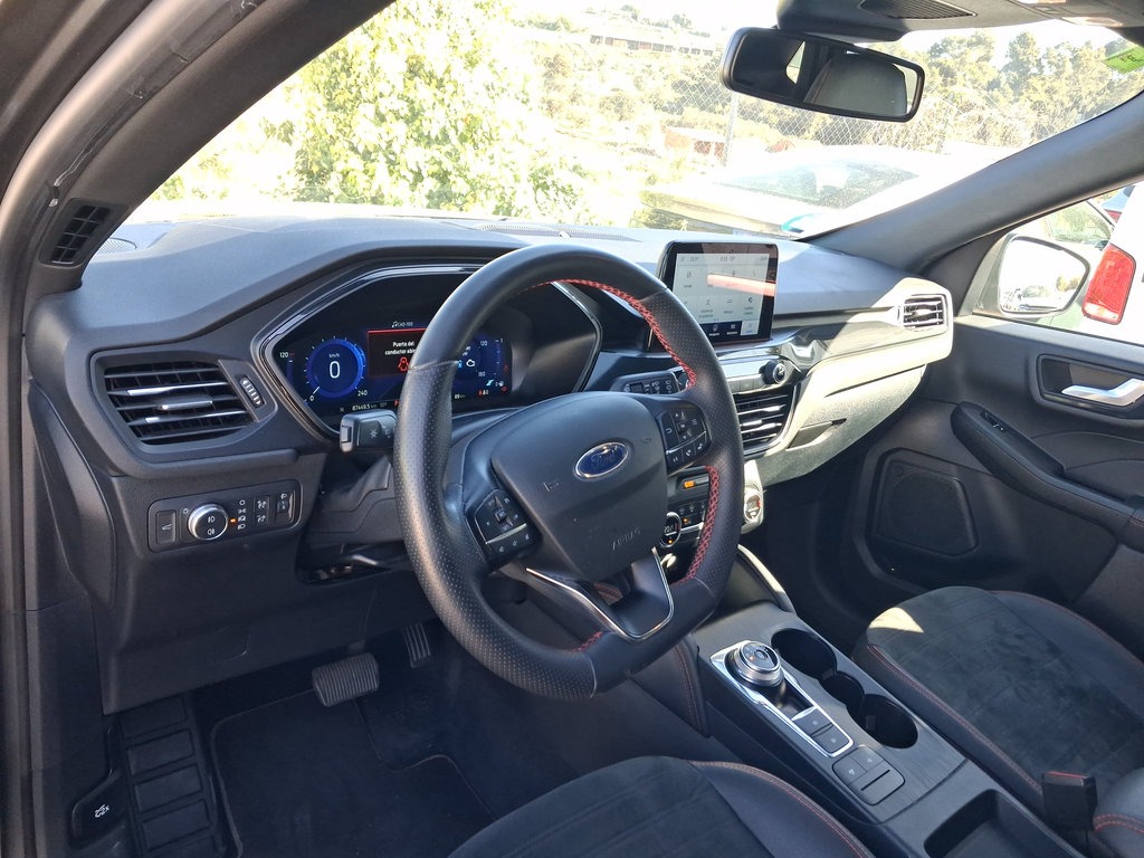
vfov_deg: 51.4
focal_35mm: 27
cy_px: 429
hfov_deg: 65.3
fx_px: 892
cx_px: 572
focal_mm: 4
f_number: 1.8
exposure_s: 1/100
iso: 83
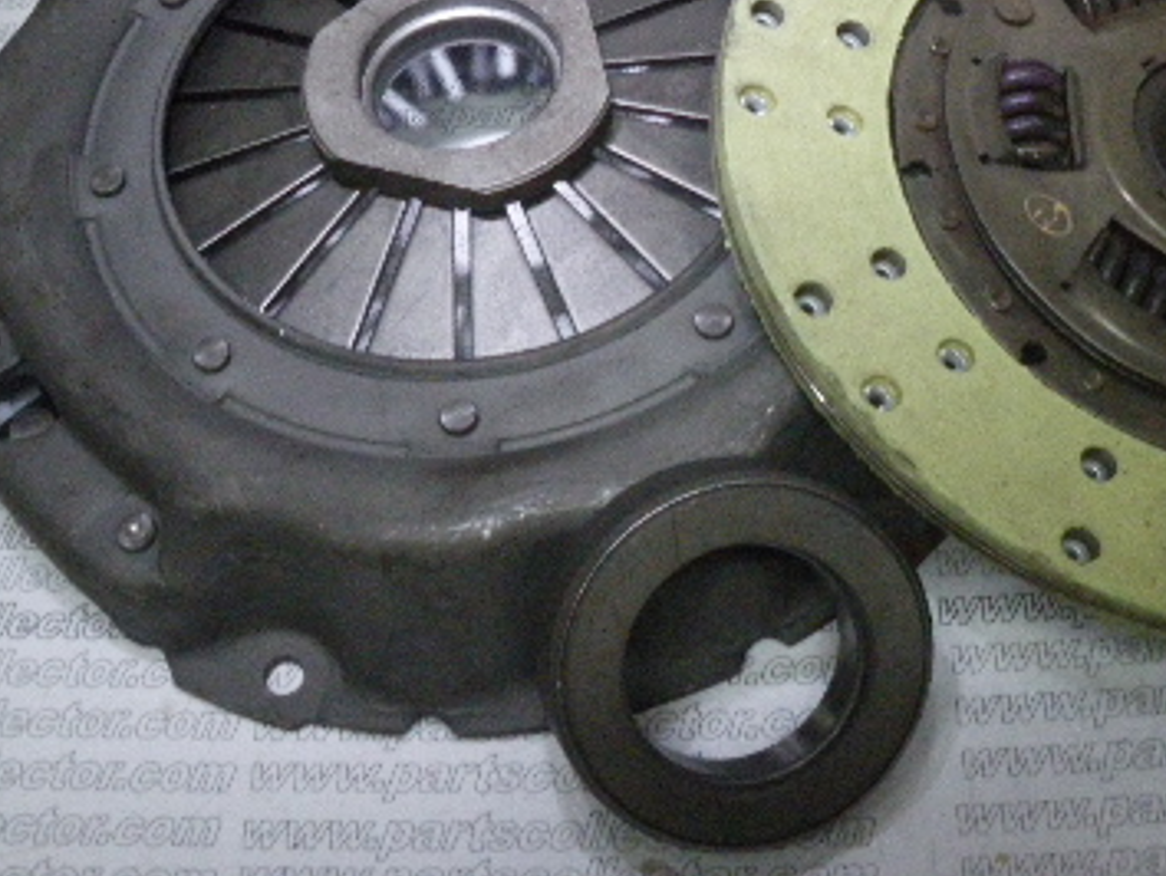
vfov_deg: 22.4
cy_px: 240
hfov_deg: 29.6
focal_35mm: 65
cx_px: 781
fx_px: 2191
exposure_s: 1/20
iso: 800
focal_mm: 6.3
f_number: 3.5
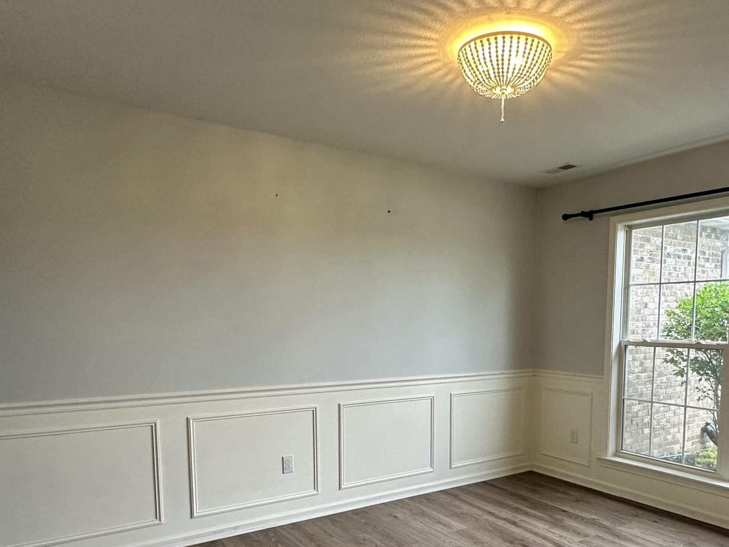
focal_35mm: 27
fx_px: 569
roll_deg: -0.5
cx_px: 435
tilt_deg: -5.7
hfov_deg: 64.8
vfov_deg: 50.2
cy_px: 375
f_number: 2.2
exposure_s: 1/120
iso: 250
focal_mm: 2.22
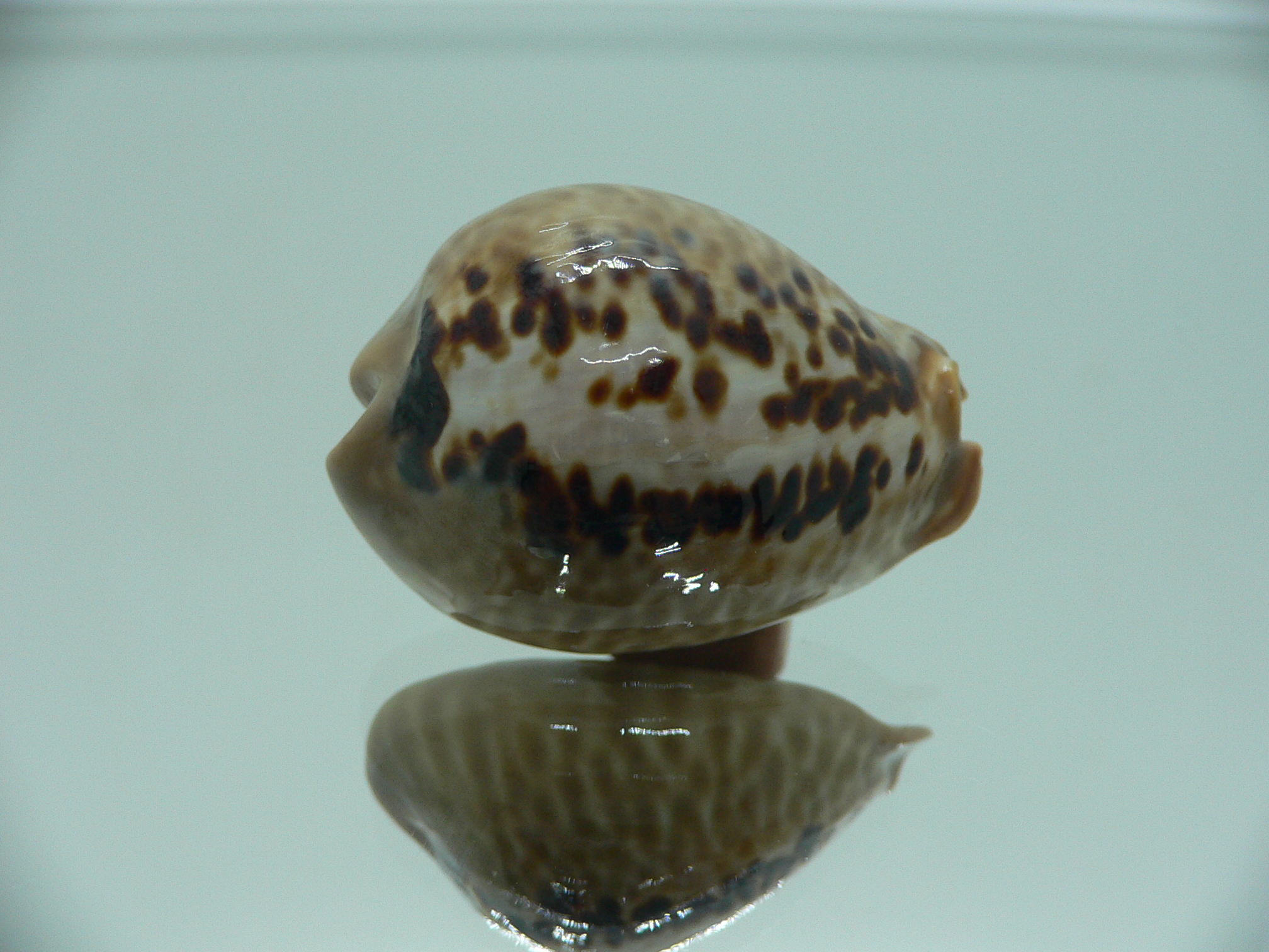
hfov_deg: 52.6
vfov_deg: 40.7
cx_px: 634
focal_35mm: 35
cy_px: 476
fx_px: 1283
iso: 100
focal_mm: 4.6
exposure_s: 1/60
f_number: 2.8
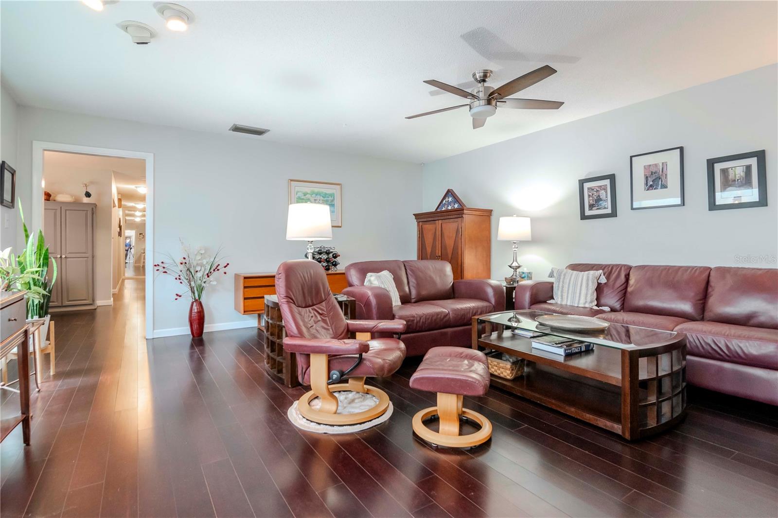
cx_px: 389
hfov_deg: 95.0
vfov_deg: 72.0
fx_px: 356
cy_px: 259
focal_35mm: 16
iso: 800
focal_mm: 11
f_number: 8
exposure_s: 1/5
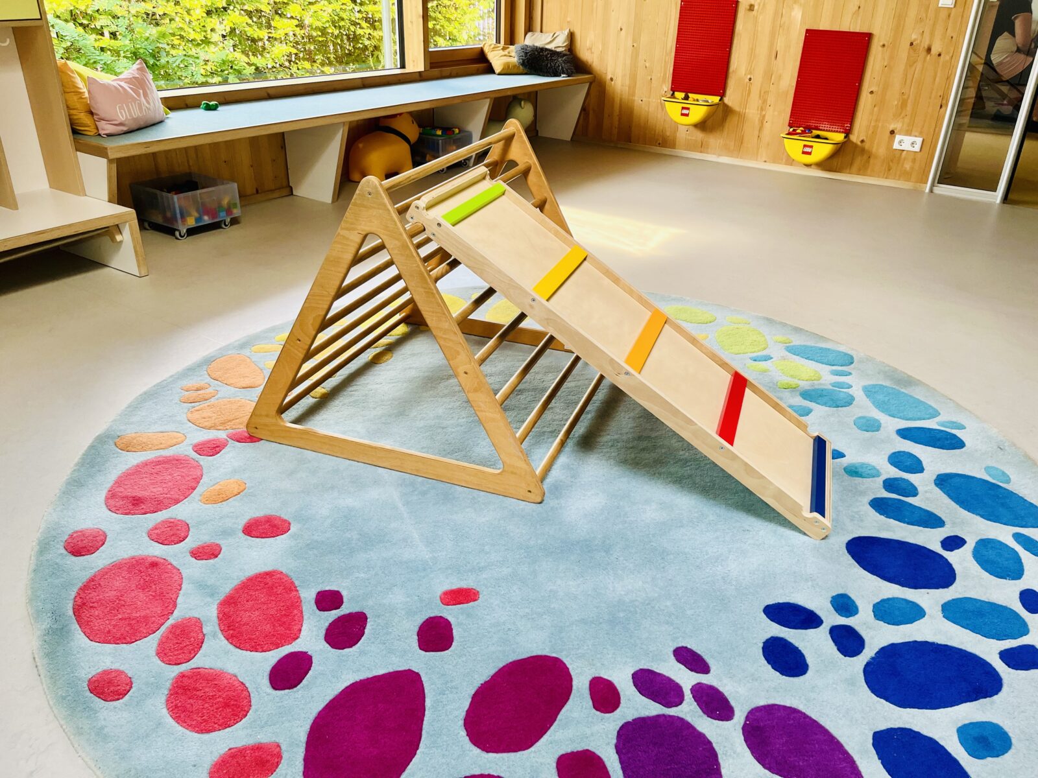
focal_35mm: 26
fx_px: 780
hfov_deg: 67.3
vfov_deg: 53.1
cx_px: 519
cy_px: 389
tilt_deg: -27.6
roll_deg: -1.8
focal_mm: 5.1
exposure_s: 1/121
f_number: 1.6
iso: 100
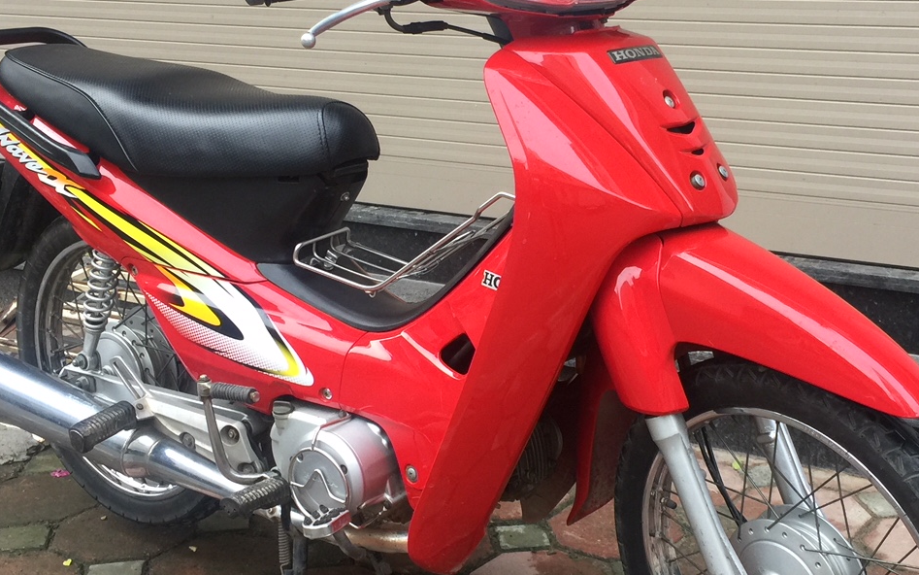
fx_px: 1328
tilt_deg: -16.0
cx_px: 522
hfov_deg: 38.1
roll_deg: -1.7
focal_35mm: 53
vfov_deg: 24.4
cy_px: 315
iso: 32
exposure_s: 1/33
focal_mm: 4.15
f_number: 2.2
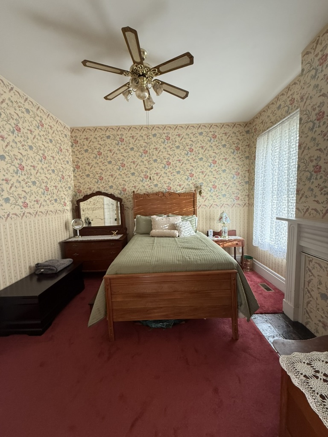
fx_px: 177
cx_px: 164
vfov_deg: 102.1
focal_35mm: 14
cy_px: 218
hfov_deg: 85.7
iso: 250
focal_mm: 2.22
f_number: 2.2
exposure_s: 1/99
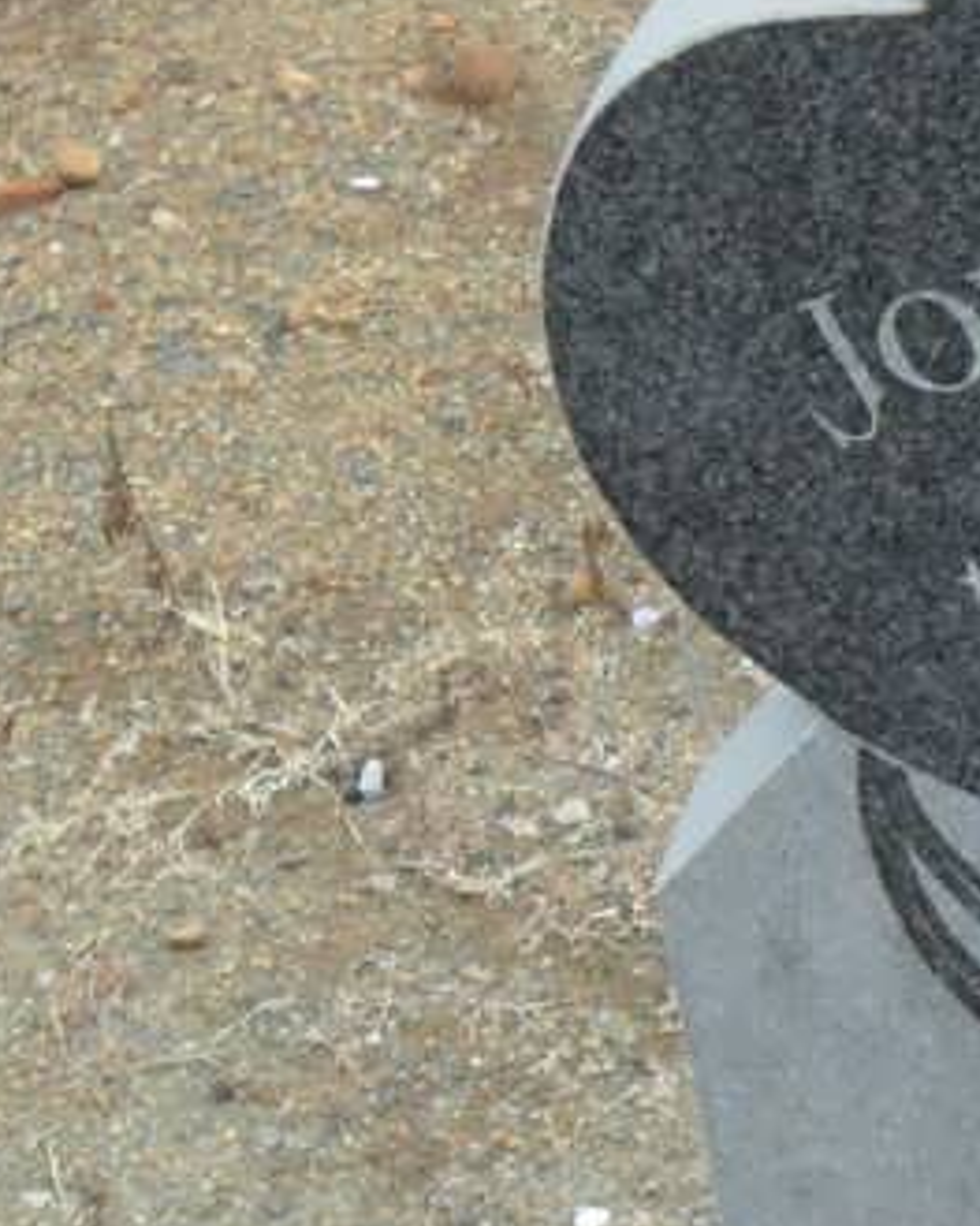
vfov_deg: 16.8
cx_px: 1975
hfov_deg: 12.0
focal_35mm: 114
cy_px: 738
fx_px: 4135
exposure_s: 1/90
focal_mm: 5.7
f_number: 3.7
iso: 100
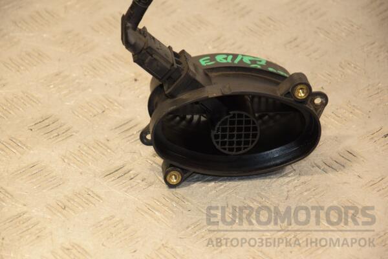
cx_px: 194
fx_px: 1584
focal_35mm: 147
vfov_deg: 9.3
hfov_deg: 14.0
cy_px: 130
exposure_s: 1/125
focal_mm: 98
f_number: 5.6
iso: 800
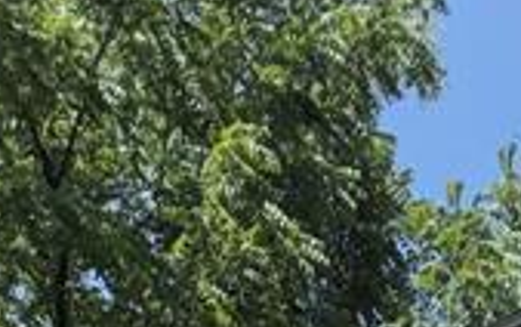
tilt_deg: +4.0
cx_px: 644
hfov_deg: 21.2
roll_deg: -0.3
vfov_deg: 10.2
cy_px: 1003
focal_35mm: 90
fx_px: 1279
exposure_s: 1/1033
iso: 16
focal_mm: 2.22
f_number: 2.2
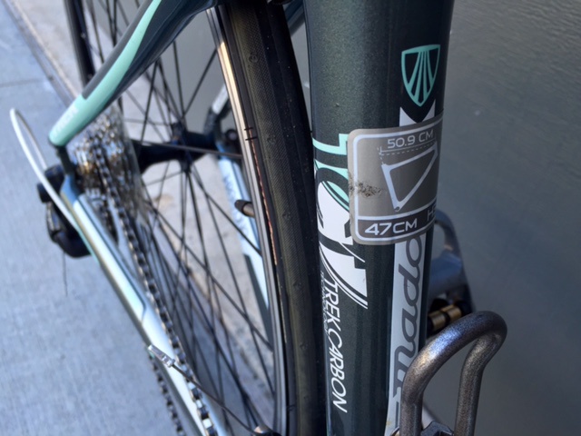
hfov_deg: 61.7
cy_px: 218
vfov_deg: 48.2
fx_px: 487
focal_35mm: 29
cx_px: 290
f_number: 2.2
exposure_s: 1/120
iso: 32
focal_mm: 4.15
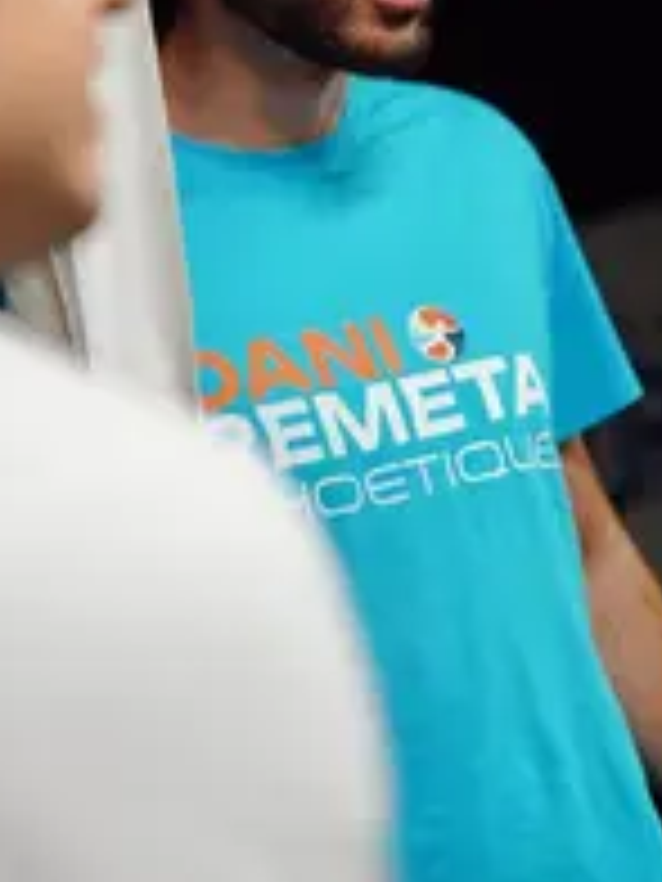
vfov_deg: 16.6
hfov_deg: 12.6
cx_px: 338
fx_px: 3009
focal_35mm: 118
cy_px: 225
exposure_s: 1/100
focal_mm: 50
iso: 400
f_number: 1.8
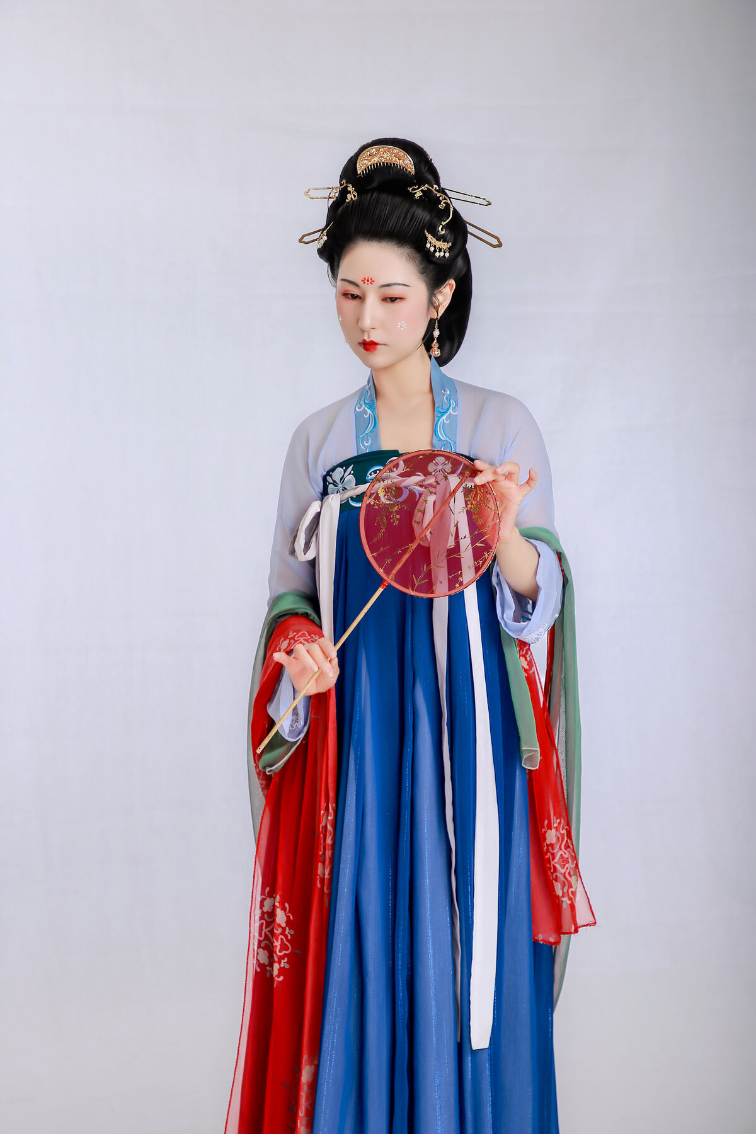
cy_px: 567
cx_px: 378
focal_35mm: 69
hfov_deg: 19.7
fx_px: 2173
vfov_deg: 29.2
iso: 100
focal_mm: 70
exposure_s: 1/160
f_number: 7.1
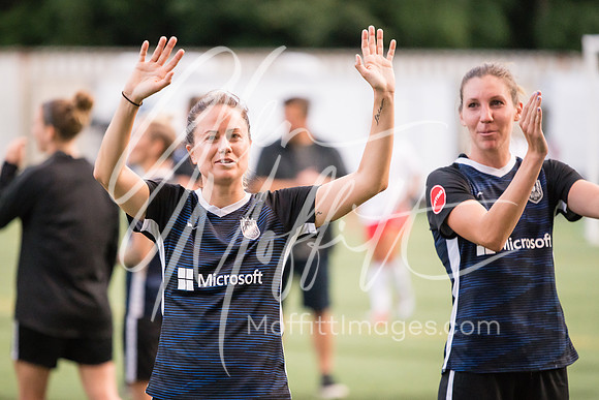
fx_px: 4171
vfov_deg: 5.5
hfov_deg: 8.2
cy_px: 235
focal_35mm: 251
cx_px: 234
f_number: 2.8
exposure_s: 1/2500
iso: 7200
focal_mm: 200
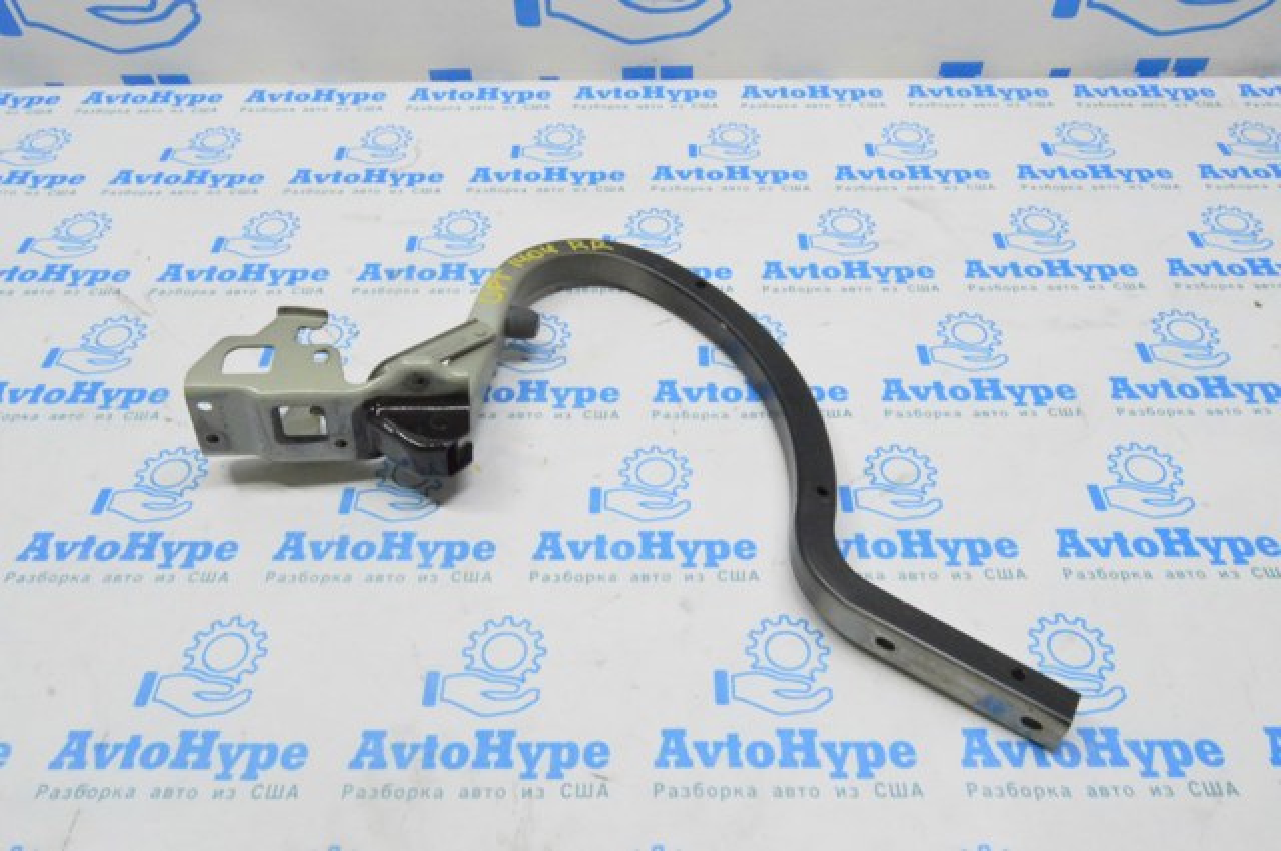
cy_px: 426
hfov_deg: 67.4
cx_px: 640
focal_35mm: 27
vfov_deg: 47.8
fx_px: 960
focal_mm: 18
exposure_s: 1/20
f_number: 20
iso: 6400
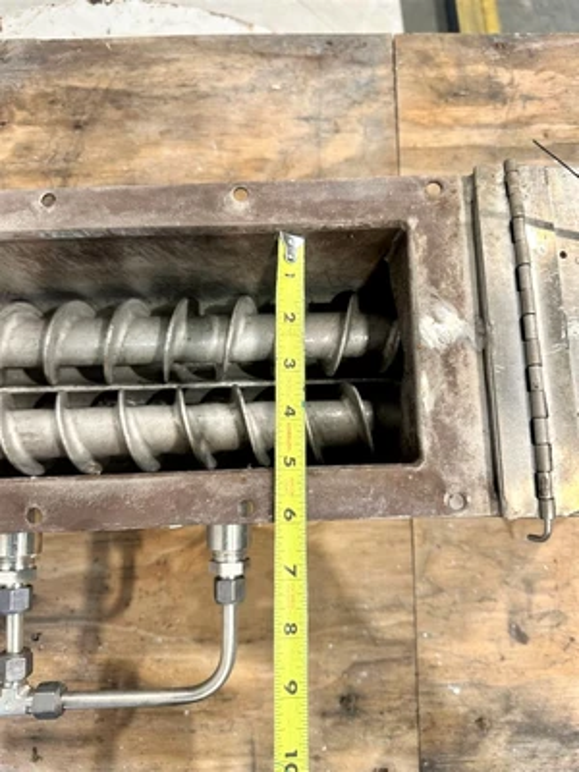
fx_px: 535
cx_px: 290
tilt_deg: -82.2
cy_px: 386
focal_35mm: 24
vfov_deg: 71.6
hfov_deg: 56.8
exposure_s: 1/60
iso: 125
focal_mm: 6.86
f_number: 1.78
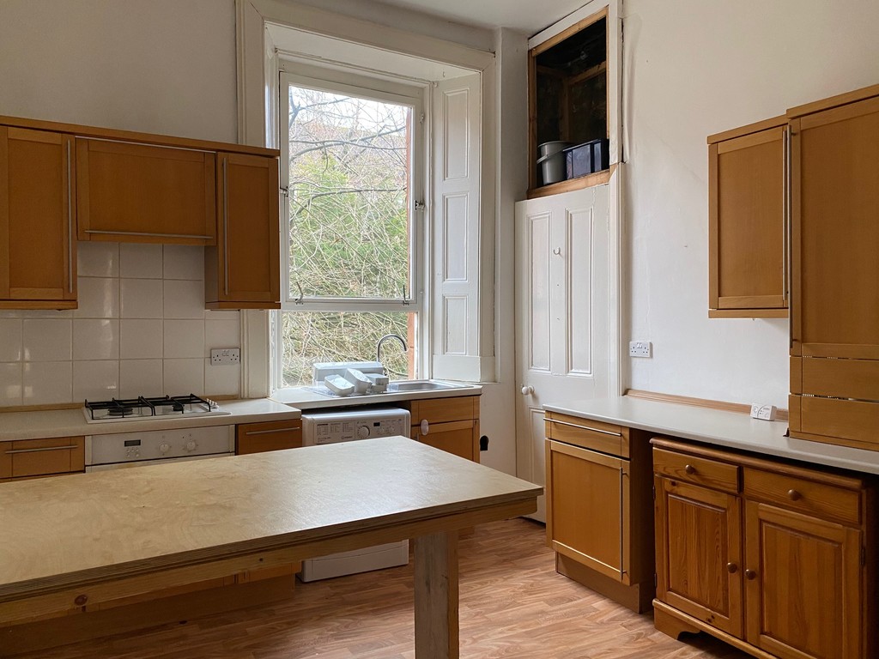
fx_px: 660
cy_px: 330
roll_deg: +0.0
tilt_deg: -0.4
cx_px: 440
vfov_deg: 53.1
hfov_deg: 67.3
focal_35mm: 26
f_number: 1.8
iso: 125
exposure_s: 1/84
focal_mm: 4.25
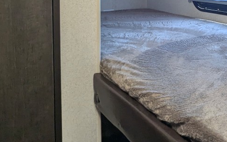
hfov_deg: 39.0
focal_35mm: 49
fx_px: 303
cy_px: -14
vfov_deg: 24.6
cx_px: 192
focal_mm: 2.35
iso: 97
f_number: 2.2
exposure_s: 1/103
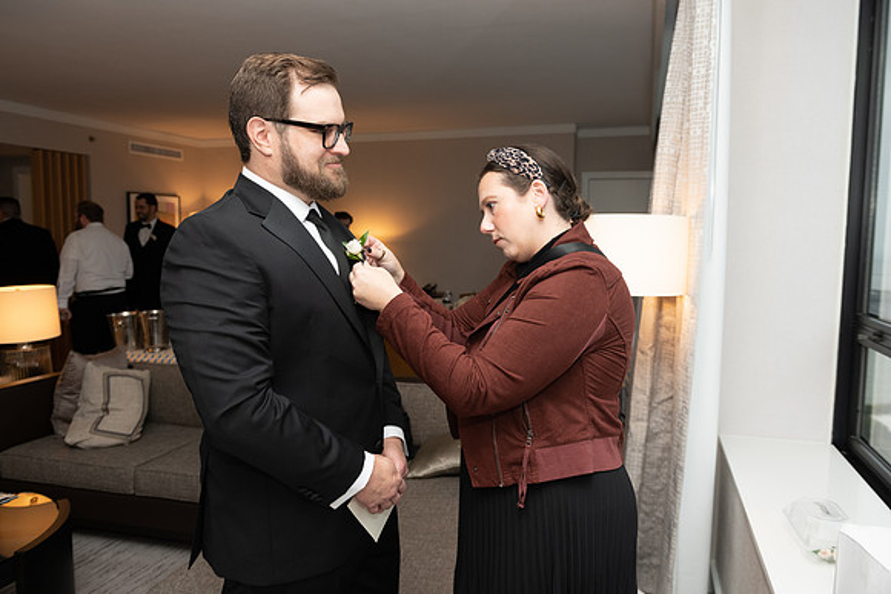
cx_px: 446
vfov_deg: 48.0
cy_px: 297
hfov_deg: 67.4
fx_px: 668
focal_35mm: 27
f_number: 4
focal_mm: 27
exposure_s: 1/200
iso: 800
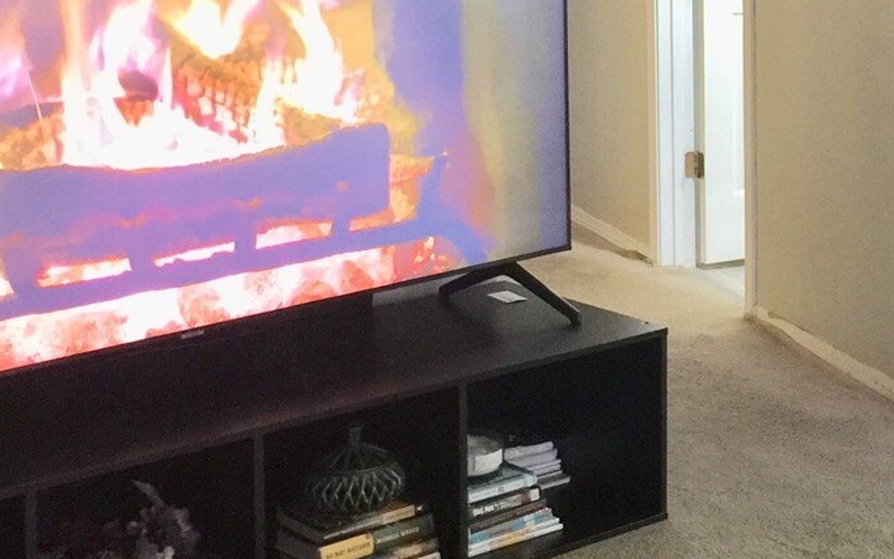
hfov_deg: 27.9
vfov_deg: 17.8
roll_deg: -1.4
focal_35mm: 72
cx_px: 738
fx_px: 1754
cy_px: 45
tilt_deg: -6.3
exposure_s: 1/8
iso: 125
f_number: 2.2
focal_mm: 4.15
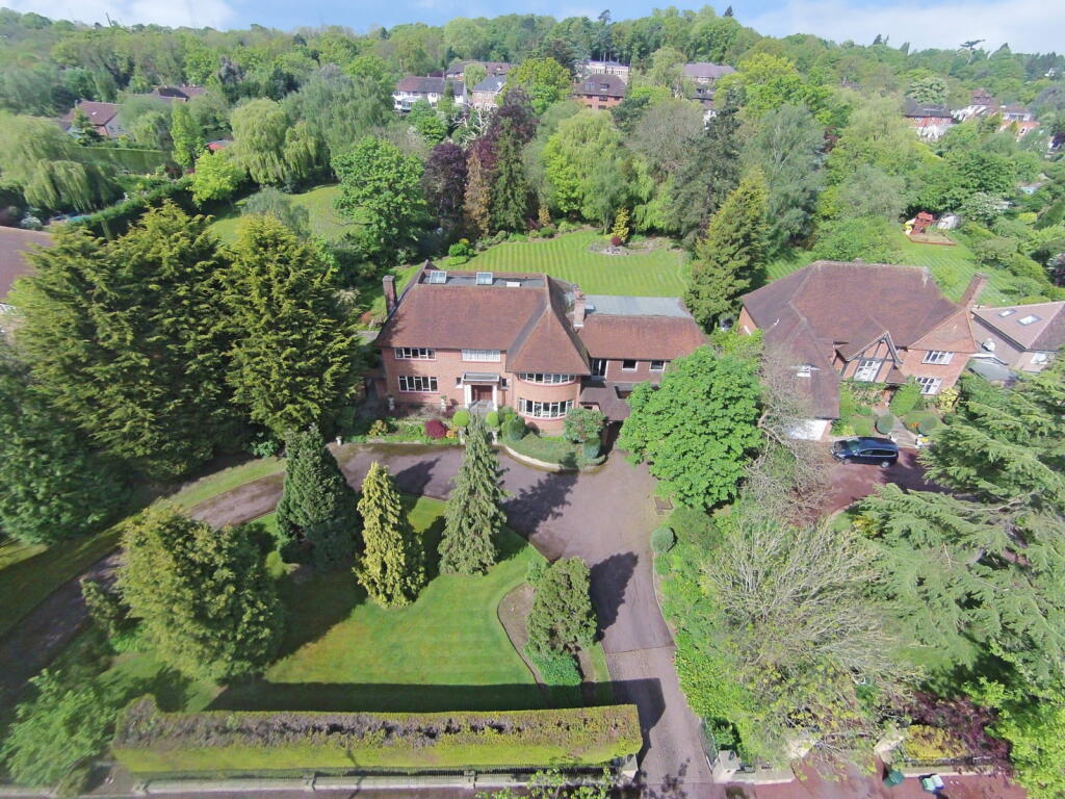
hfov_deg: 63.4
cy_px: 400
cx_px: 532
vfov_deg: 49.7
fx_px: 861
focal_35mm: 28
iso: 400
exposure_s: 1/3880
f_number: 2.8
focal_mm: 5
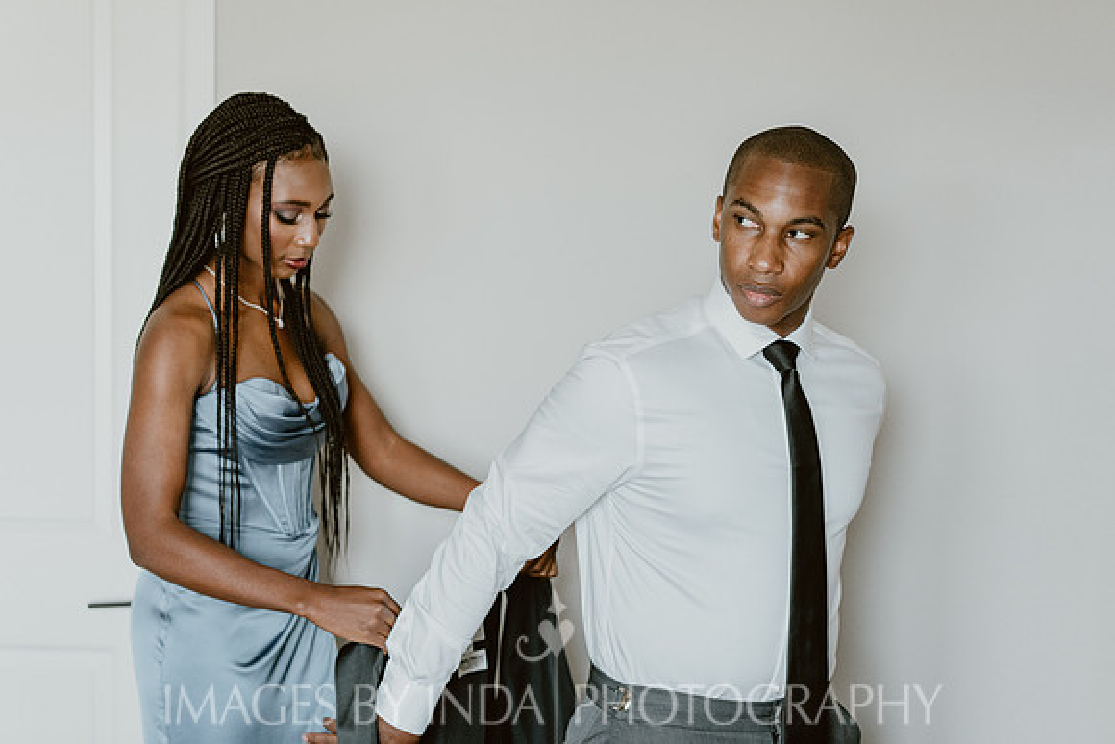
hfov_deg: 36.2
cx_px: 558
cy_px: 372
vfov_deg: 24.6
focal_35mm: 55
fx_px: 1704
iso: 800
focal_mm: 55
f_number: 2.8
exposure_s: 1/200
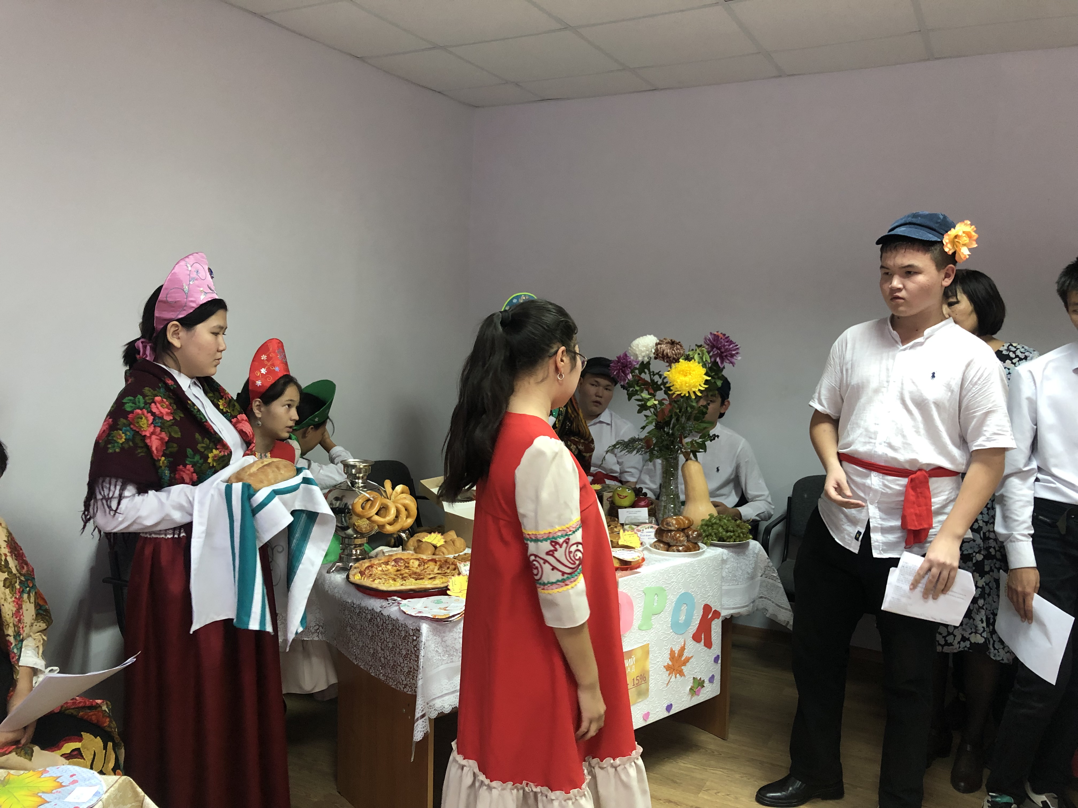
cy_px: 404
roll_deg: -2.3
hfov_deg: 63.4
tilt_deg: -4.0
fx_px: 872
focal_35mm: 28
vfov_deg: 49.7
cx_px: 539
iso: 80
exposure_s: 1/17
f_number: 1.8
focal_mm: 3.99
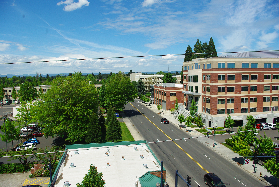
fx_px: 210
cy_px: 94
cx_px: 140
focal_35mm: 27
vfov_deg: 48.0
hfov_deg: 67.3
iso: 100
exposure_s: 1/180
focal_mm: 18
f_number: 11
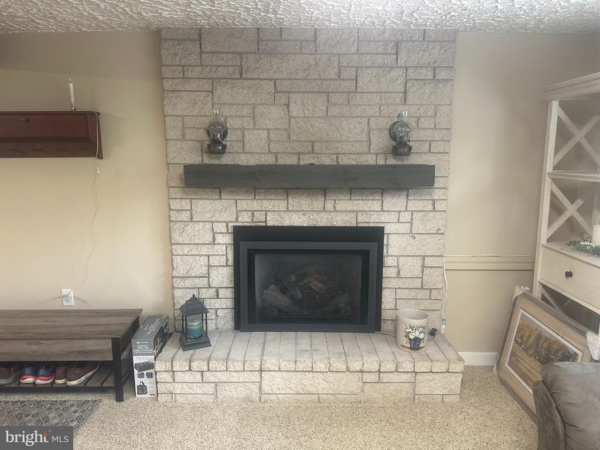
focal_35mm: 24
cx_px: 300
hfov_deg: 71.6
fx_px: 416
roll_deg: +0.3
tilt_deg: -8.5
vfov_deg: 56.8
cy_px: 225
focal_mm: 6.86
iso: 160
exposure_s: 1/60
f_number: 1.78
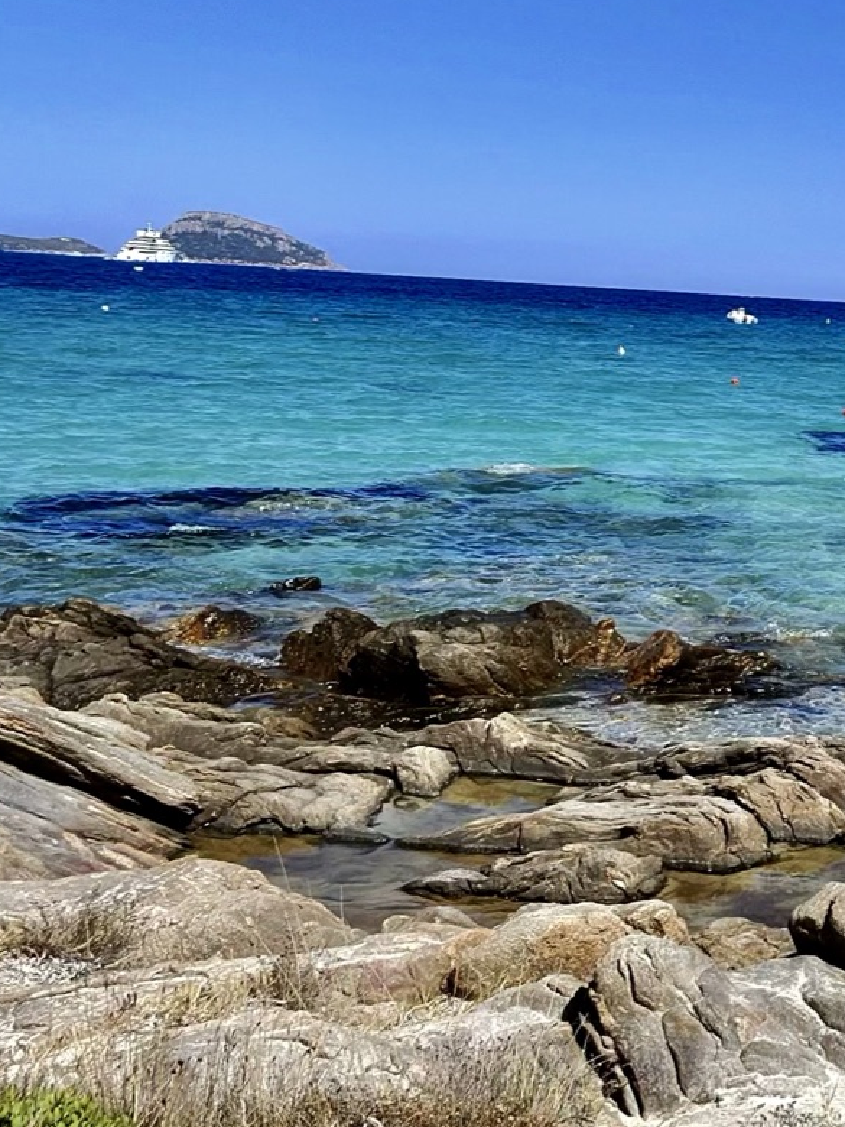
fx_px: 1042
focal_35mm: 32
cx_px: 1021
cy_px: 420
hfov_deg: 34.8
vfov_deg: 56.1
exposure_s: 1/667
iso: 54
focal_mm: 2.24
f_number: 2.2
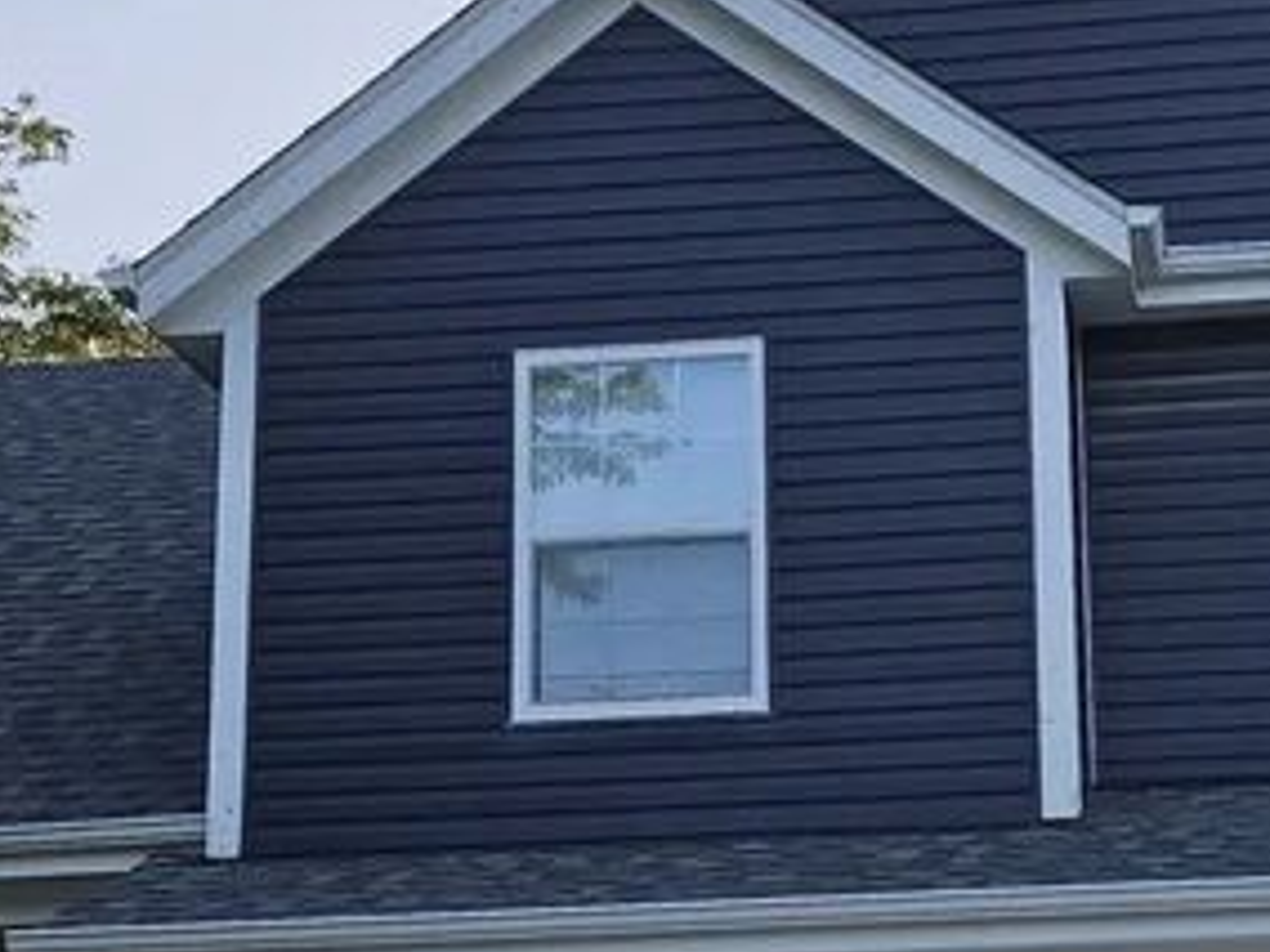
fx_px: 3045
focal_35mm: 83
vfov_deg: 17.7
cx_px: 1055
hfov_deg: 23.1
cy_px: 737
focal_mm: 5.4
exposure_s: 1/456
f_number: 1.8
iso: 25
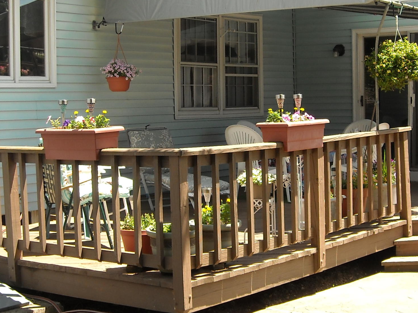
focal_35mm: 71
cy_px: 120
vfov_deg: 20.7
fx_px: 857
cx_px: 217
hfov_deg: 27.4
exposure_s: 1/284
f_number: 2.8
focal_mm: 5.7
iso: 64
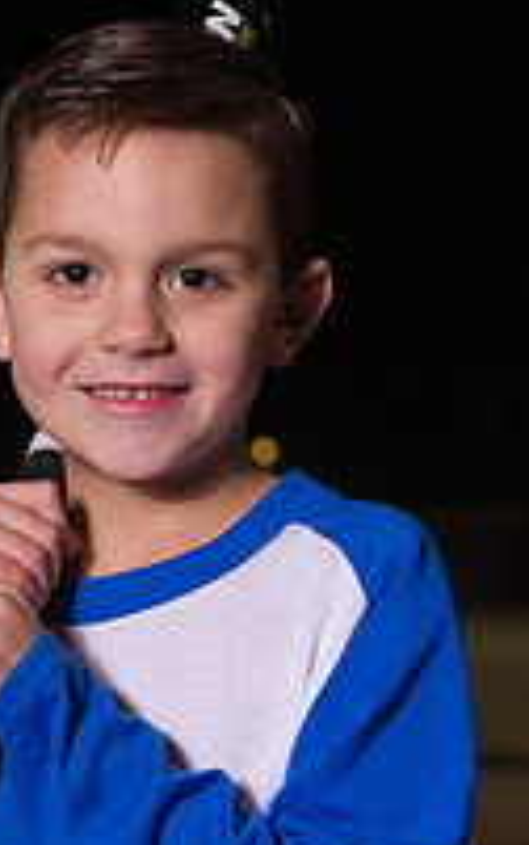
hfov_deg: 7.0
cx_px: 109
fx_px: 4304
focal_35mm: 187
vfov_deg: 11.1
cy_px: 774
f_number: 5.6
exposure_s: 1/500
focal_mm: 82
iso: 2000
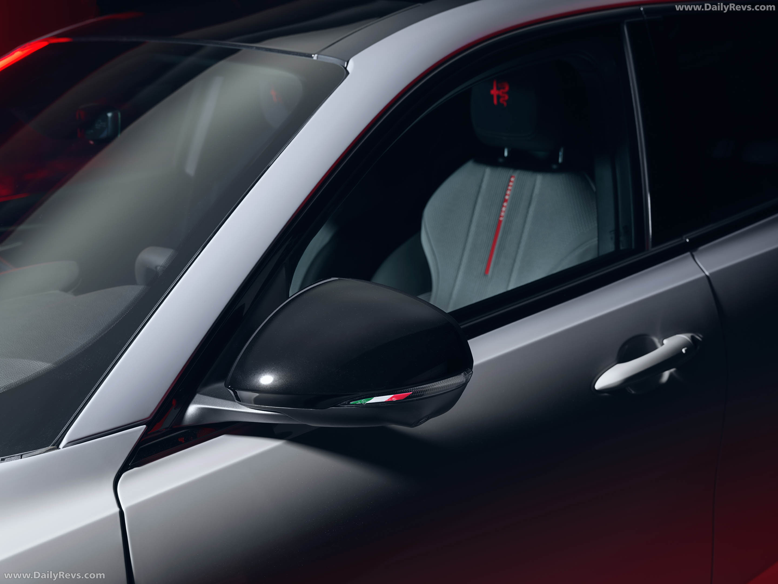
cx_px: 389
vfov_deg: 28.6
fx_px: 1146
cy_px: 292
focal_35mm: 51
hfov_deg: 37.5
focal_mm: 64
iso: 100
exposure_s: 1/40
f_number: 9
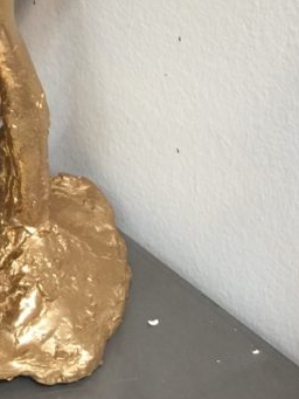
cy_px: -152
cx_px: -43
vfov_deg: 20.2
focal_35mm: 87
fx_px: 1001
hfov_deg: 16.4
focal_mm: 4.15
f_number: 2.2
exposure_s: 1/33
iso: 64
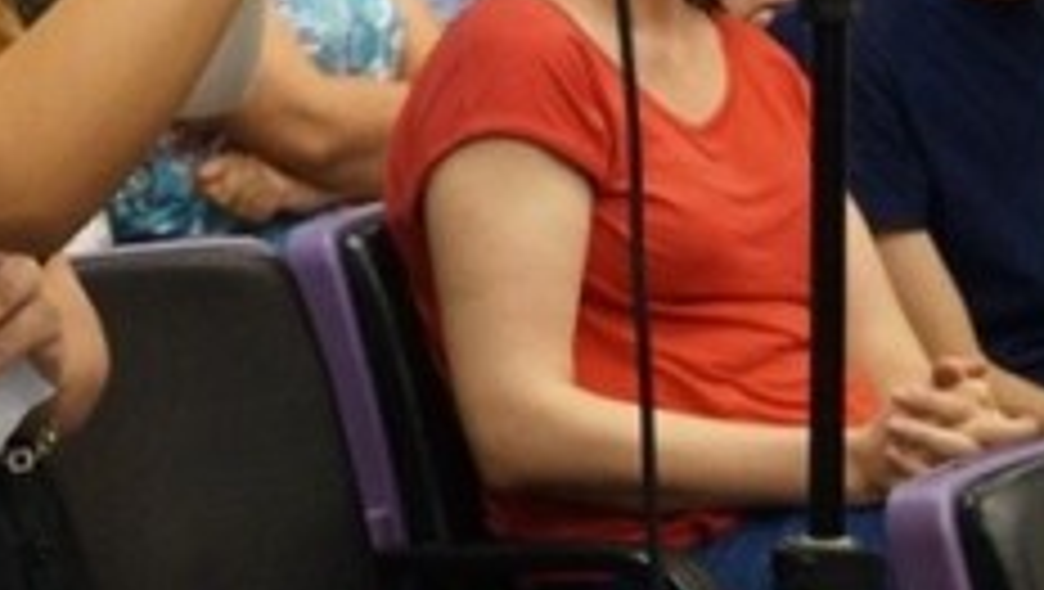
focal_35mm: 213
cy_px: -221
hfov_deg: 9.8
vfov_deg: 5.7
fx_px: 5903
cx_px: -468
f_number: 5
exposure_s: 1/60
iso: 800
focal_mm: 35
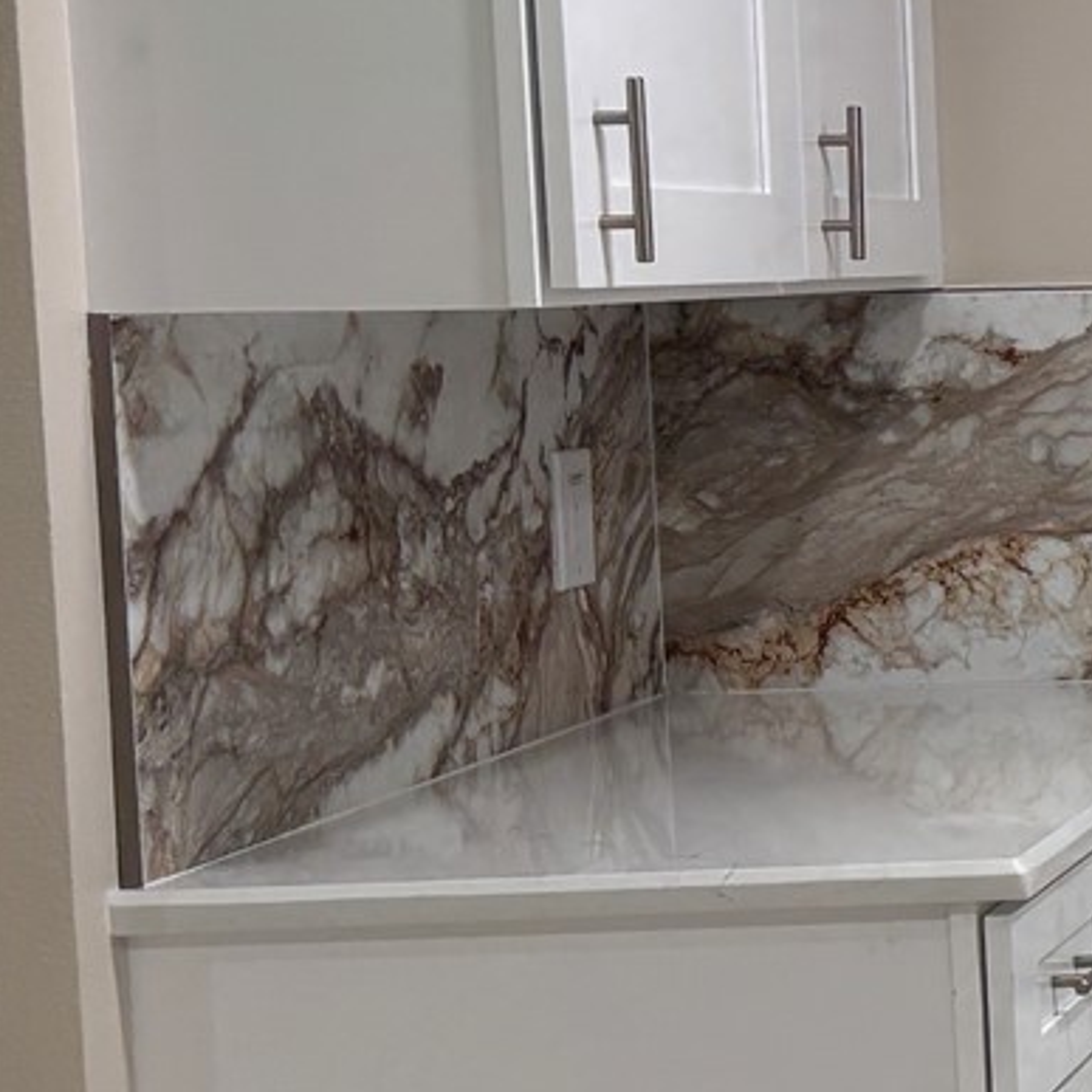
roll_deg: +0.4
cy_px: 536
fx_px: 3391
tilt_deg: -4.7
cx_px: 2238
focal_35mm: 95
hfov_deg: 14.8
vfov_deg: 18.3
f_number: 1.6
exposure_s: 1/120
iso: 100
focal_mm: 5.96
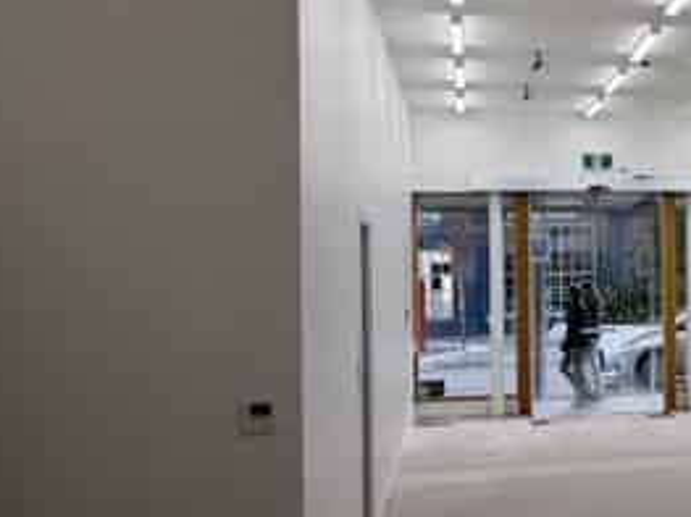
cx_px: 804
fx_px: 1197
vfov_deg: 24.4
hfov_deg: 28.5
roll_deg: +0.4
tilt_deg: +0.3
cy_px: 264
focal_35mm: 60
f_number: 1.78
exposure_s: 1/617
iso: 100
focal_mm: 6.76
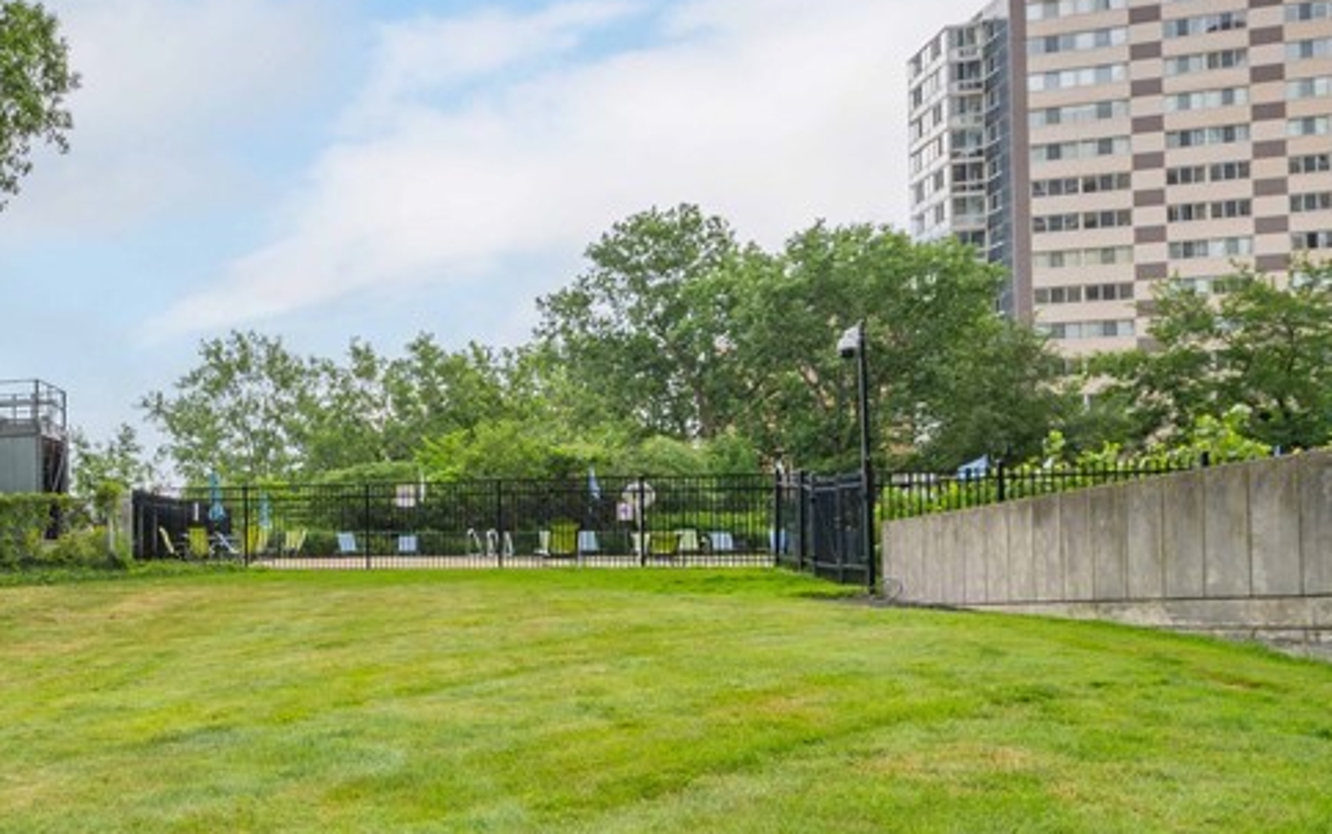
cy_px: 513
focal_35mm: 32
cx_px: -144
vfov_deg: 39.3
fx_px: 1162
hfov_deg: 44.7
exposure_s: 1/200
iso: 100
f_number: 9
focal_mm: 14
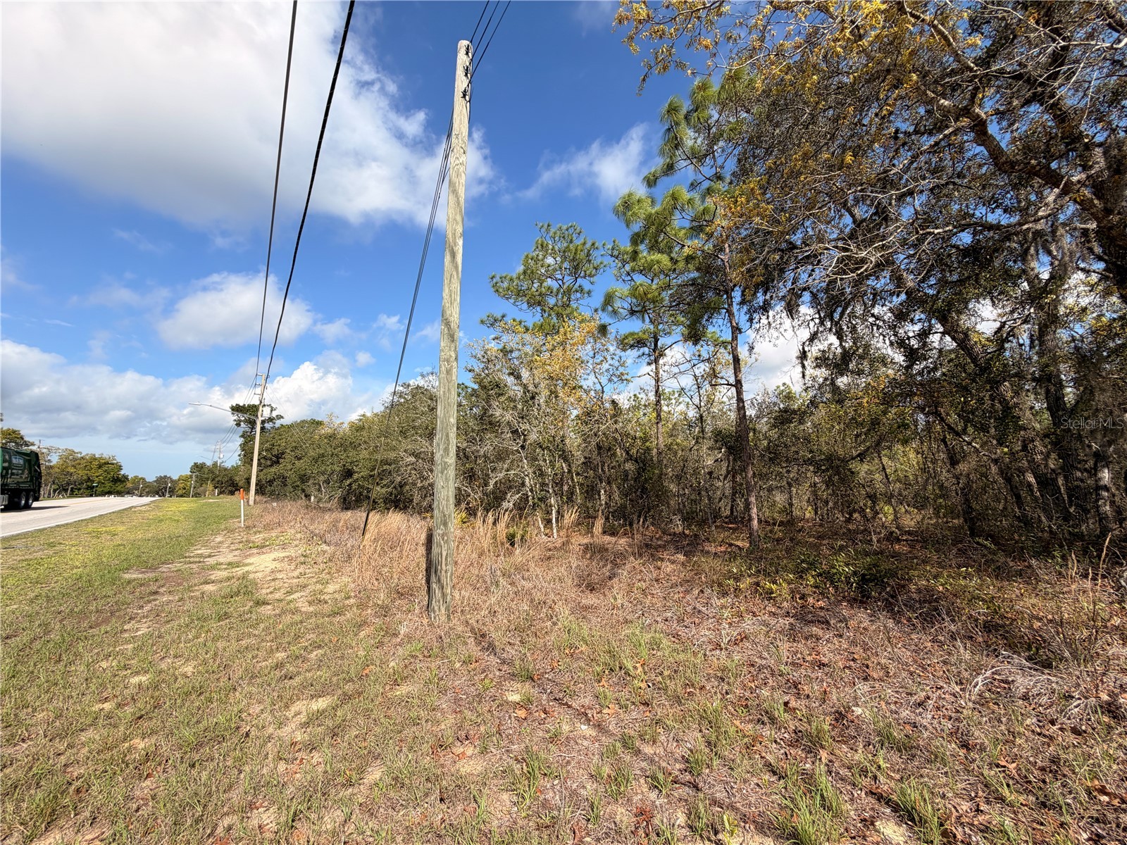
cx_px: 564
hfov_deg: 102.1
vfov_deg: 85.7
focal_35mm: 14
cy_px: 422
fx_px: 456
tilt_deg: +9.6
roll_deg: +1.1
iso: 20
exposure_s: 1/789
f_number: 2.2
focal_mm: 2.22
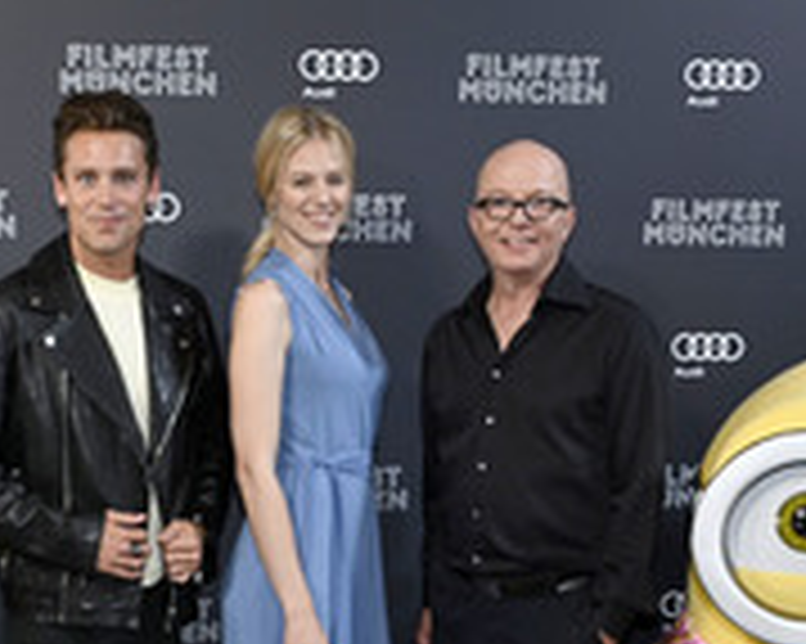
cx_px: 250
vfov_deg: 24.7
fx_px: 1435
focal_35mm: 60
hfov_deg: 31.1
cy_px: 563
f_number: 6.3
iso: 1600
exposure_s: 1/160
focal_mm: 25.5
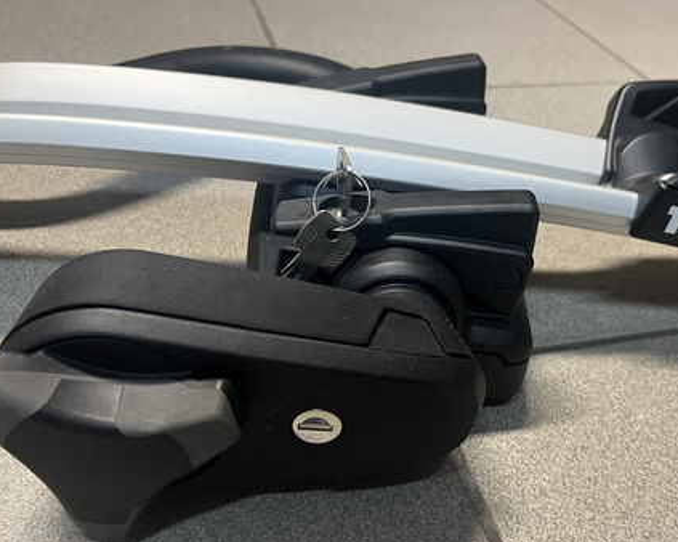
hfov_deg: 49.9
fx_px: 722
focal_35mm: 36
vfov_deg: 41.0
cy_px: 308
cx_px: 414
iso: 200
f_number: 1.6
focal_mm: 5.1
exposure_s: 1/50
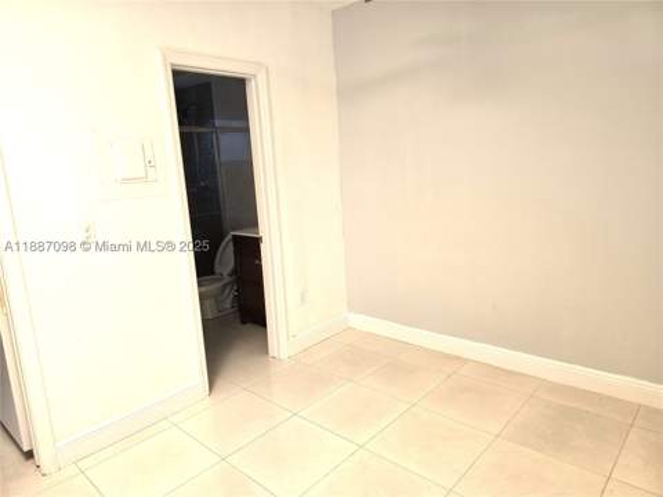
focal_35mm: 23
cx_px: 332
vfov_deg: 58.9
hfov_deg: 73.9
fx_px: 441
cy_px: 248
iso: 160
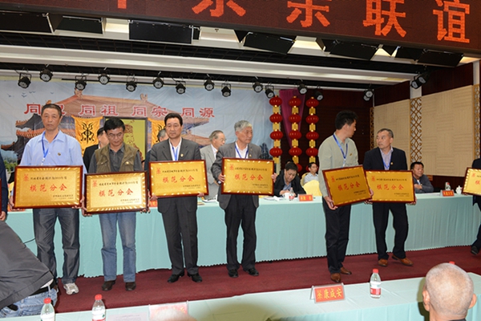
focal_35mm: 28
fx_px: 374
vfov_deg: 46.4
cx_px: 240
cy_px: 160
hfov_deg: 65.5
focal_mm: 28
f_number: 8
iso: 800
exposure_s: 1/60
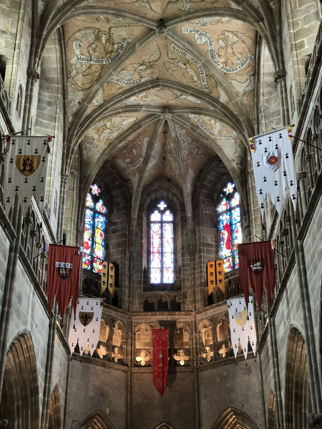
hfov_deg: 28.0
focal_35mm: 52
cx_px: 161
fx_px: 645
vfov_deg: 36.8
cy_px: 214
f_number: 2.4
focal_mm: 6
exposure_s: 1/33
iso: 80
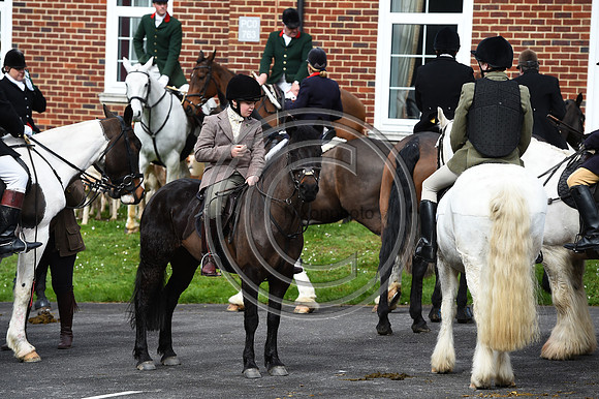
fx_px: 2661
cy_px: 200
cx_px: 300
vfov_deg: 8.6
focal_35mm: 160
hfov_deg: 12.8
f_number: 5.6
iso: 280
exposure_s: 1/800
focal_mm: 160
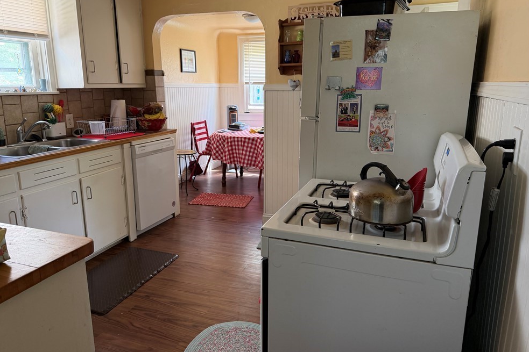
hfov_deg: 69.4
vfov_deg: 49.5
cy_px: 165
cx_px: 258
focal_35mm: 26
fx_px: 382
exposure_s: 1/77
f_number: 1.78
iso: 200
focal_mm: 6.76
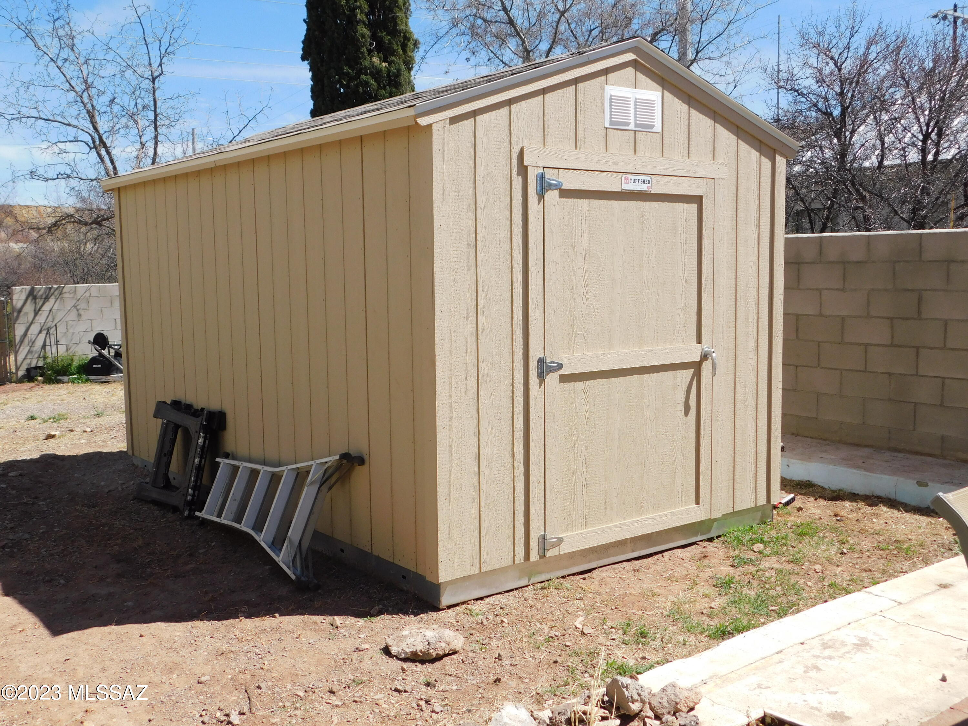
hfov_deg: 51.4
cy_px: 363
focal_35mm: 36
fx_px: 1007
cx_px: 484
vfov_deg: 39.7
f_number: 3.5
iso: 125
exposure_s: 1/1000
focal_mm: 6.3
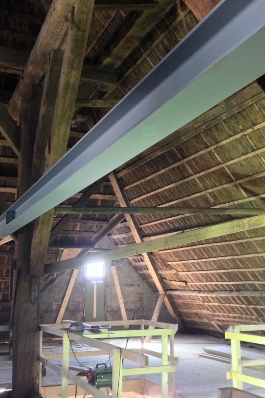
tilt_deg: +9.0
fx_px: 508
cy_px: 199
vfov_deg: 42.8
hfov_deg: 29.2
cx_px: 141
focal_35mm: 46
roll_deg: -1.5
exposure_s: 1/20
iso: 400
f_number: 2.4
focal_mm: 4.12
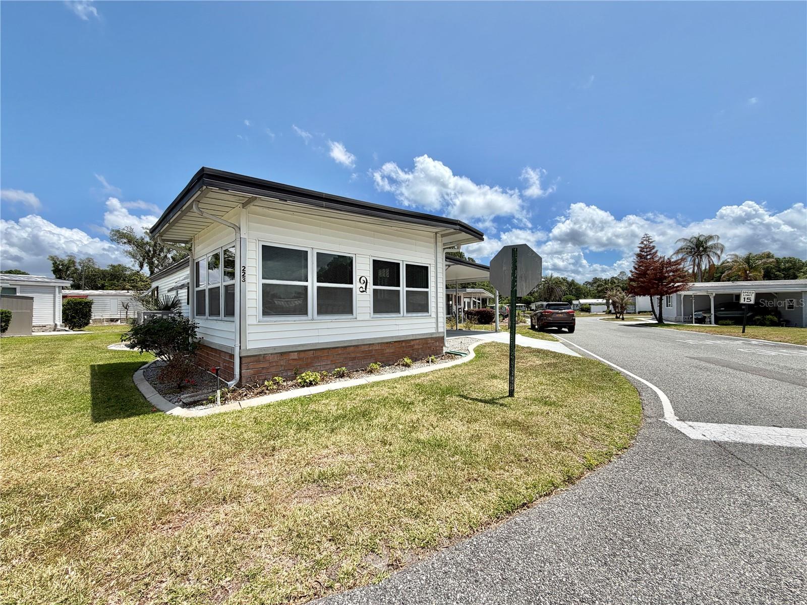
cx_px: 404
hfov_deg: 102.1
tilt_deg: -0.5
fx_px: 326
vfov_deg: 85.7
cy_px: 302
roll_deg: +1.0
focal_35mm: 14
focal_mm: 2.22
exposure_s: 1/1050
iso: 20
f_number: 2.2
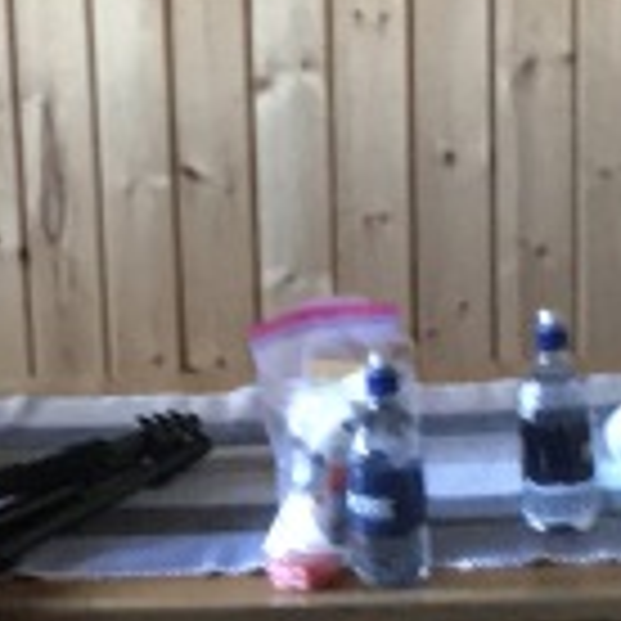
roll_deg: +3.0
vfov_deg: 9.5
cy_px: 477
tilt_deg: -13.6
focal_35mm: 183
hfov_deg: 9.5
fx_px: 3714
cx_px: 86
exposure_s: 1/17
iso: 320
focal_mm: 3.99
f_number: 1.8
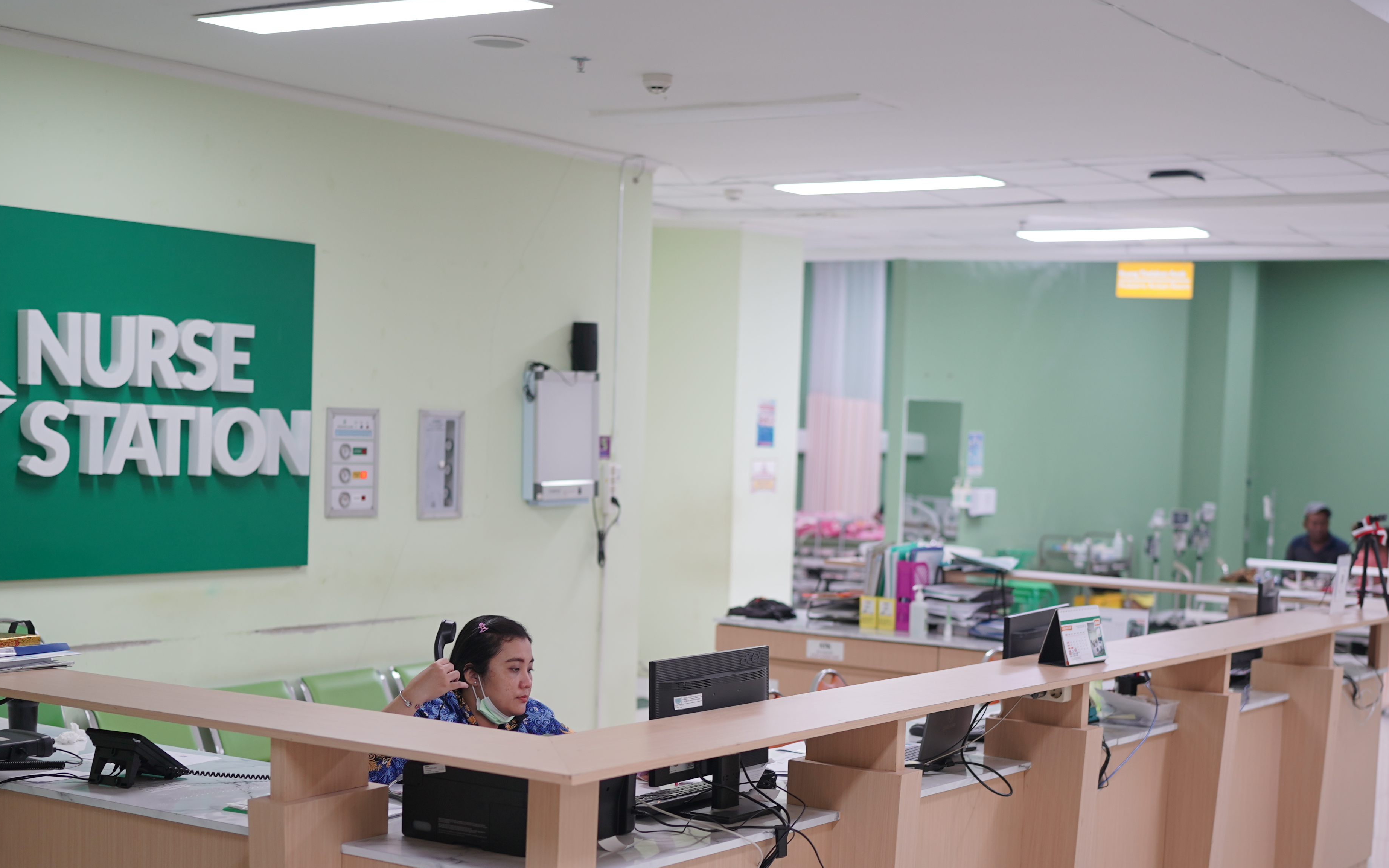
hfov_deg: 35.1
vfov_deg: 22.2
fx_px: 2196
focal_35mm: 58
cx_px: 757
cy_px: 605
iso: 200
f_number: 1.4
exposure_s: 1/100
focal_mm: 35
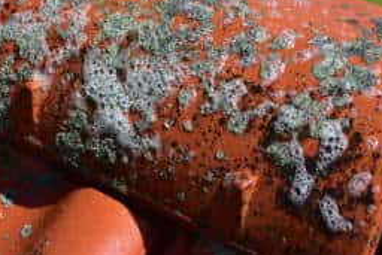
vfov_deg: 11.0
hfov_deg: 16.0
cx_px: -85
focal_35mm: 123
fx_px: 1306
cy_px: -4
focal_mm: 35
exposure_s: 1/500
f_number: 11
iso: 400
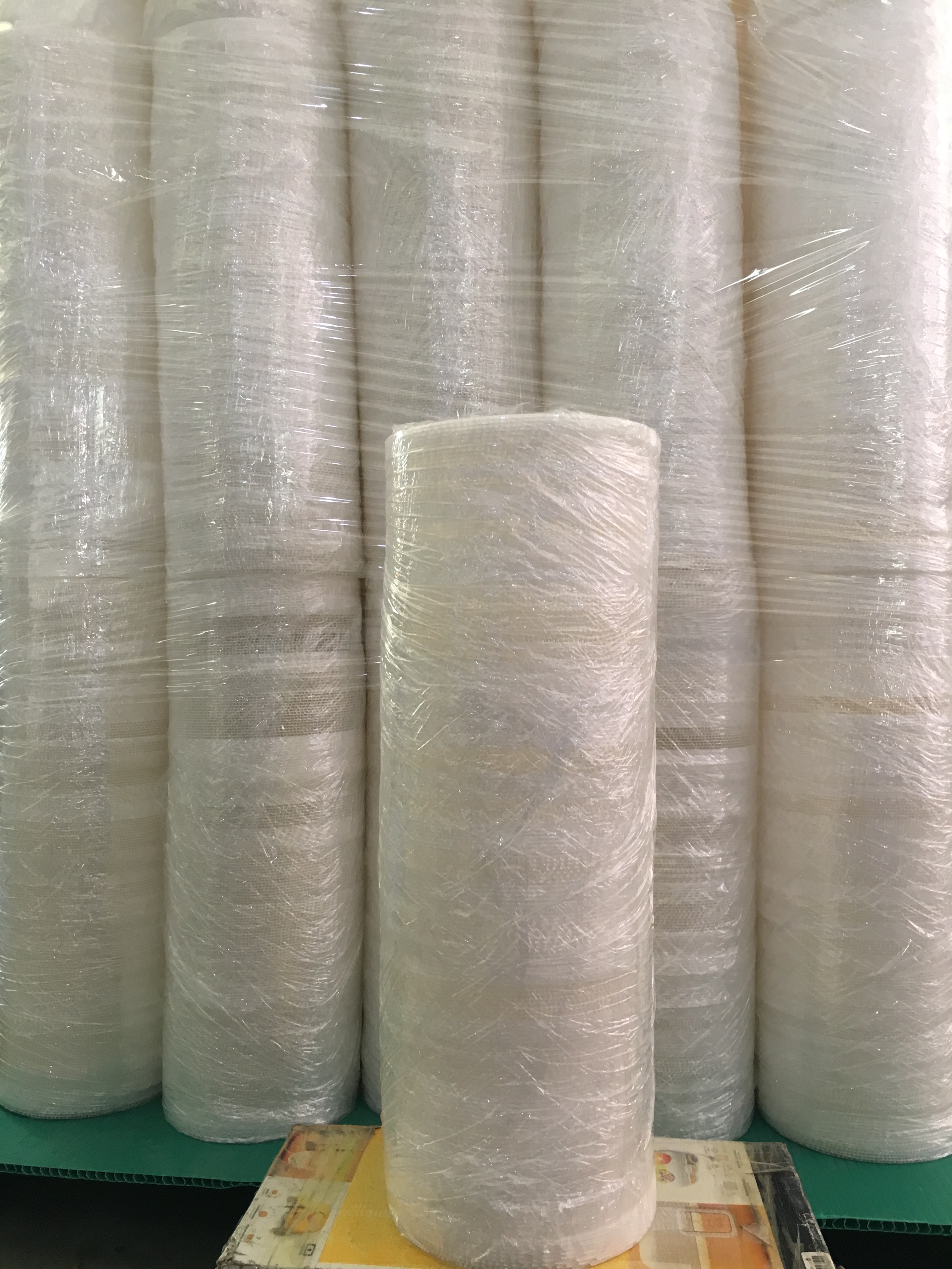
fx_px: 1063
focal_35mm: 29
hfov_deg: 48.2
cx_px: 476
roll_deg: -0.7
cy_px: 634
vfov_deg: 61.7
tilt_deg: +0.6
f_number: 2.2
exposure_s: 1/33
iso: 100
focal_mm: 4.15
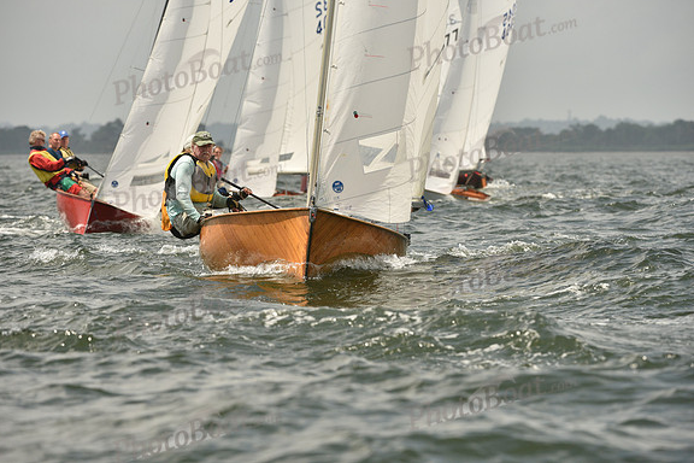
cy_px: 231
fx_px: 6014
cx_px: 346
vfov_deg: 4.4
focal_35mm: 312
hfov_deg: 6.6
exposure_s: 1/1250
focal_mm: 310
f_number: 8
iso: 320
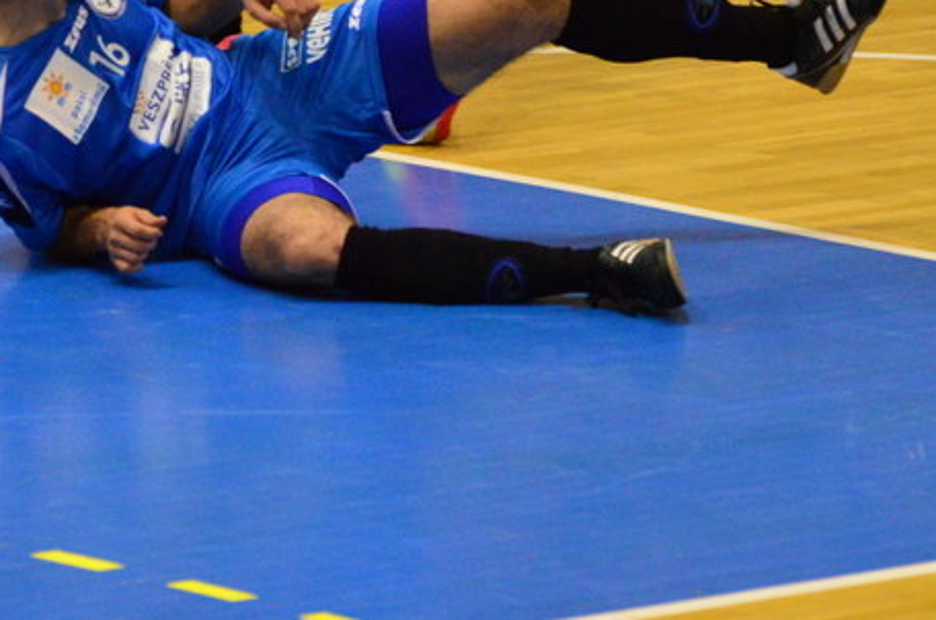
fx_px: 15360
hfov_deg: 3.5
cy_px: 48
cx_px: 181
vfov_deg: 2.3
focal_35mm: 592
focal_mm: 180
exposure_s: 1/500
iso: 5000
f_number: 5
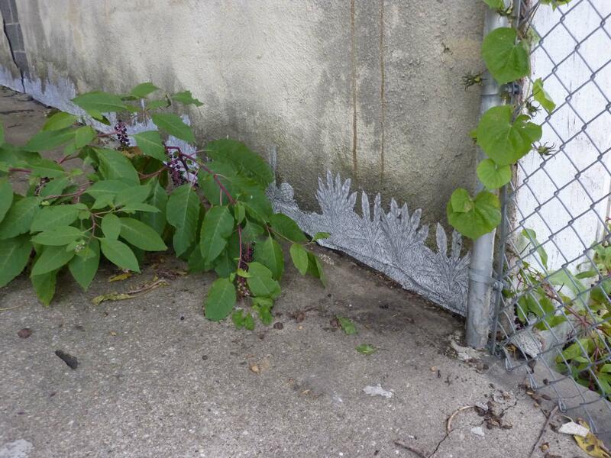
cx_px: 306
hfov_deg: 56.8
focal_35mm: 32
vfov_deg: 44.2
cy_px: 229
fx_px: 565
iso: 400
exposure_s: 1/125
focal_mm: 5.3
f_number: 4
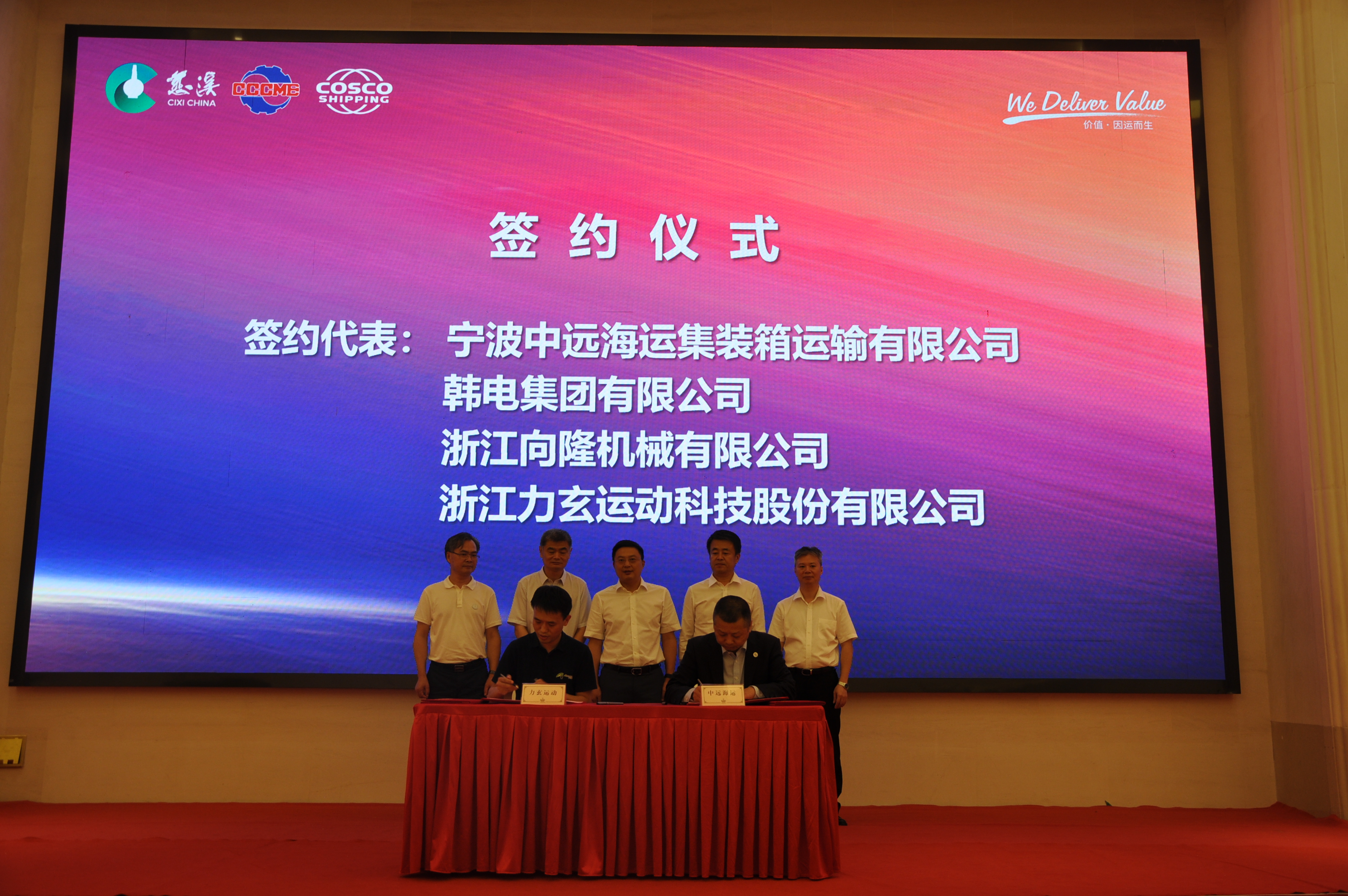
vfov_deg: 36.8
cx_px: 674
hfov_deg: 53.2
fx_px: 1346
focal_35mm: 36
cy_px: 448
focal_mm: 24
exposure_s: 1/30
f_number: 5.6
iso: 220
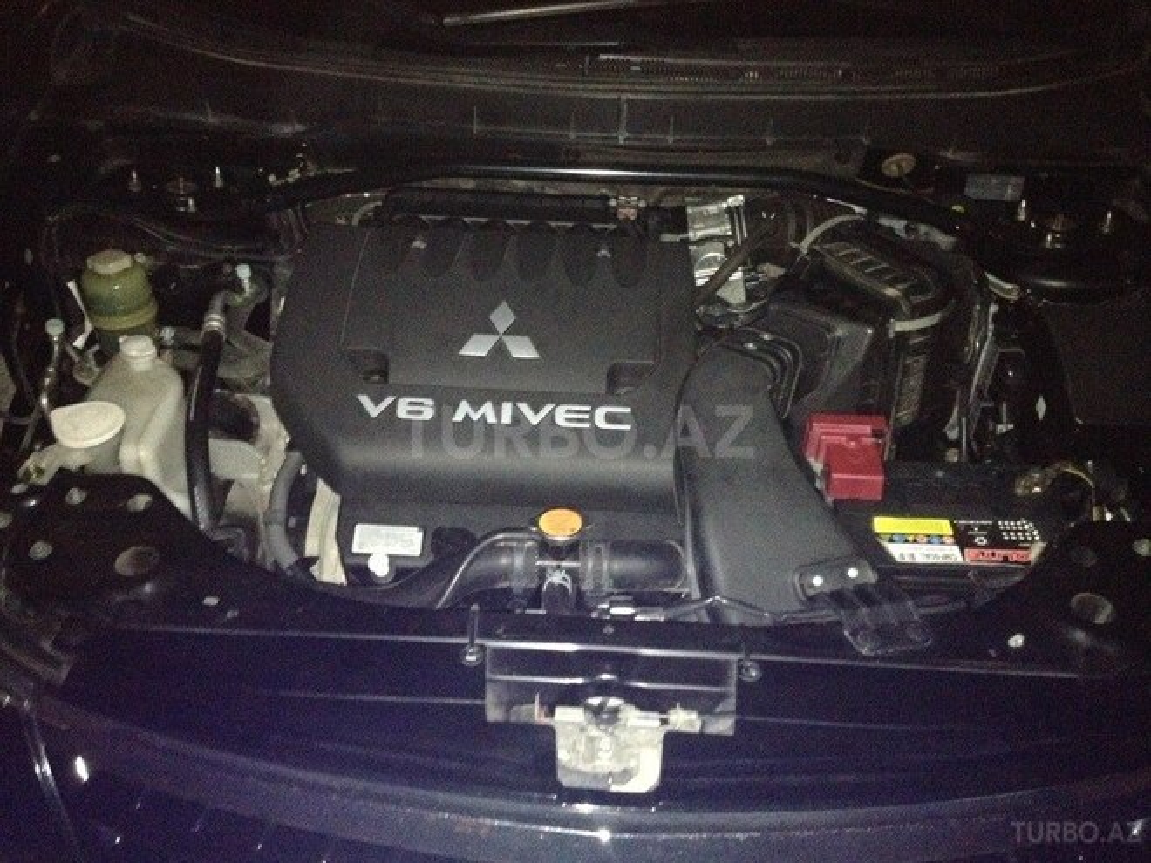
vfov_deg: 40.7
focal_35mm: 35
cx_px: 576
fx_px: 1164
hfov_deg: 52.6
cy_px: 432
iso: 800
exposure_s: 1/16
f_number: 2.4
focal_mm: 4.28
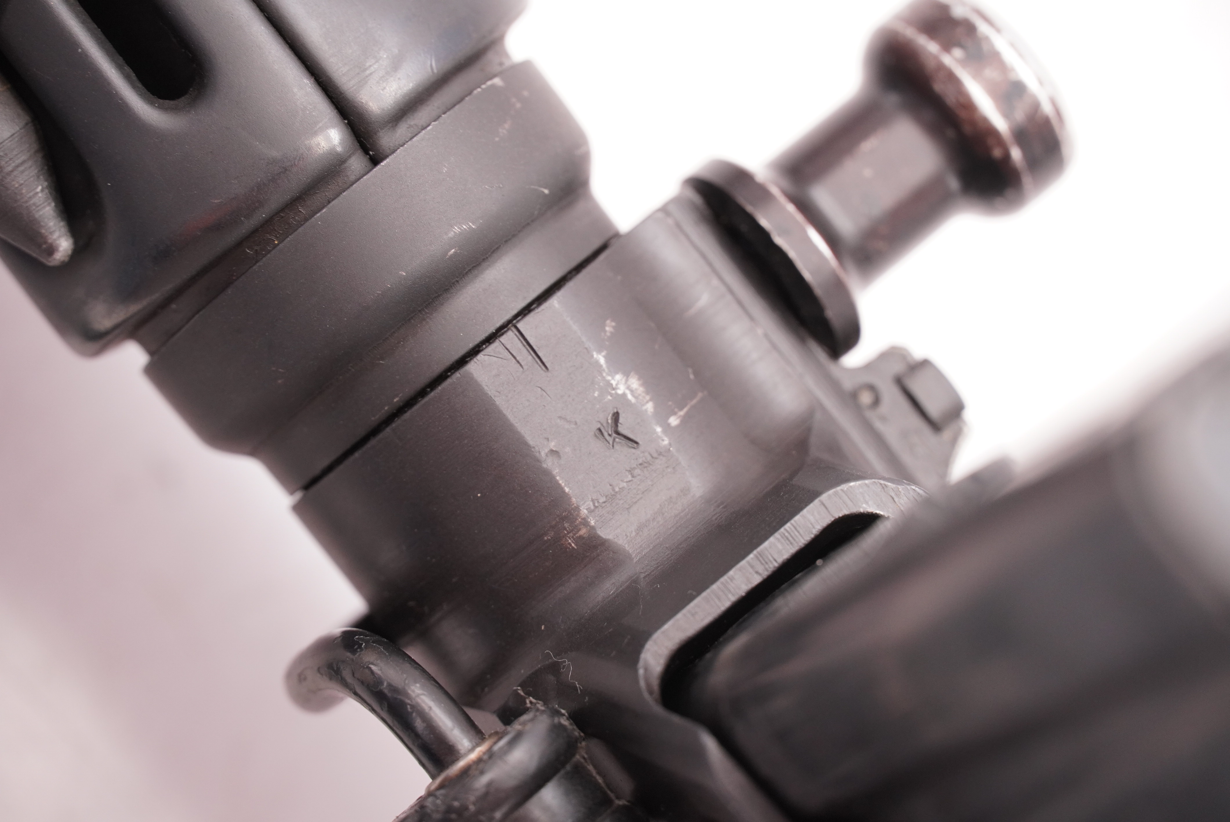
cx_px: 615
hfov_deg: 10.2
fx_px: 6922
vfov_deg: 6.8
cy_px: 411
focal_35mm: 202
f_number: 5.6
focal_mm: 135
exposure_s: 1/125
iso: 1000
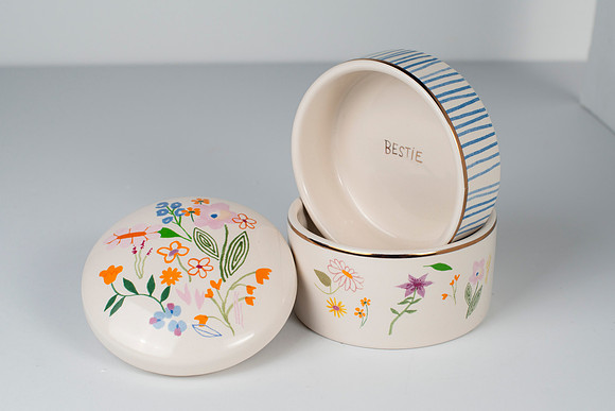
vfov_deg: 20.9
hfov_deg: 30.9
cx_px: 341
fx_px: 1111
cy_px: 233
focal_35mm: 65
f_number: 9
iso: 200
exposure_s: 1/200
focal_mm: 50
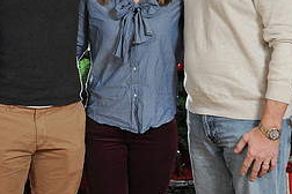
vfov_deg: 10.6
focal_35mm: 129
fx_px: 1046
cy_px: 14
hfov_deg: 15.8
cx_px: 87
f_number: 6.3
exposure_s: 1/100
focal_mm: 56
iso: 1600
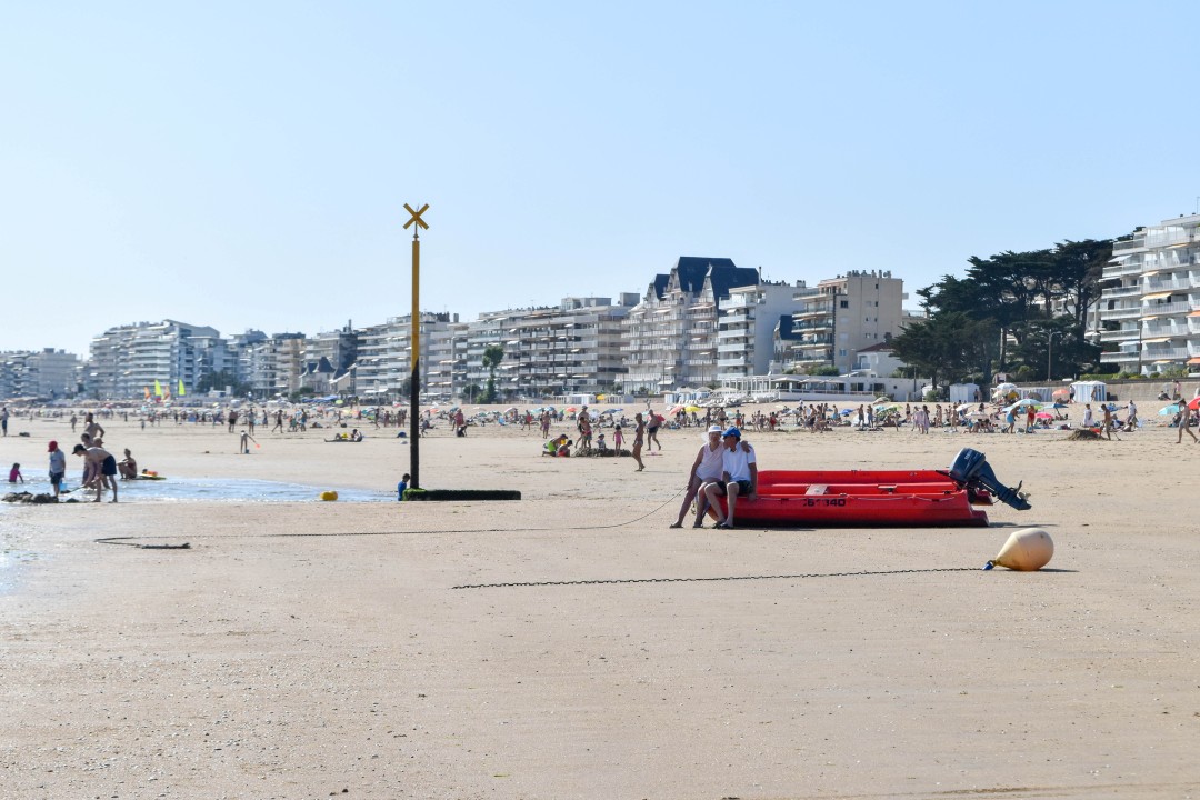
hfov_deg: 24.6
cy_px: 400
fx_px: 2750
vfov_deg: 16.6
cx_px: 600
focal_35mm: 82
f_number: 8
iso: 400
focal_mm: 55
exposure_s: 1/2000
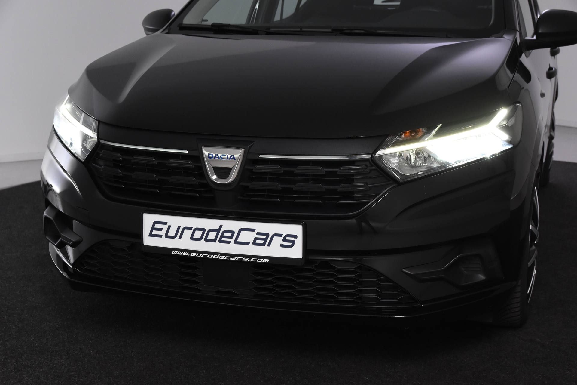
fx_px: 914
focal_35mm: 57
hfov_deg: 35.1
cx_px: 288
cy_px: 192
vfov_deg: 23.8
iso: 1600
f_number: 6.3
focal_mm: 38
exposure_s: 1/160
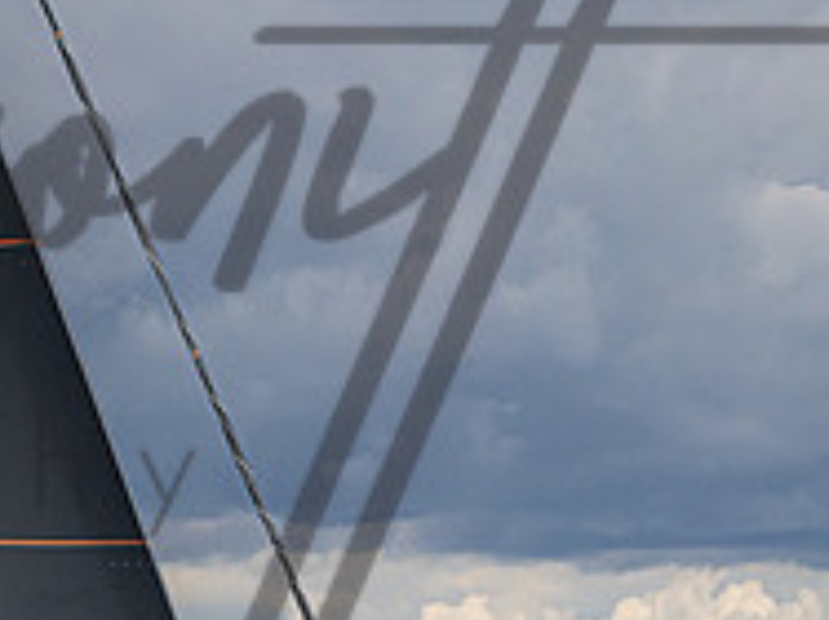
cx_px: -16
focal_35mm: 335
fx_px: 8018
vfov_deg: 4.4
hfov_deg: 5.9
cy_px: 139
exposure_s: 1/6400
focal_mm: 110
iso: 400
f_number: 5.6
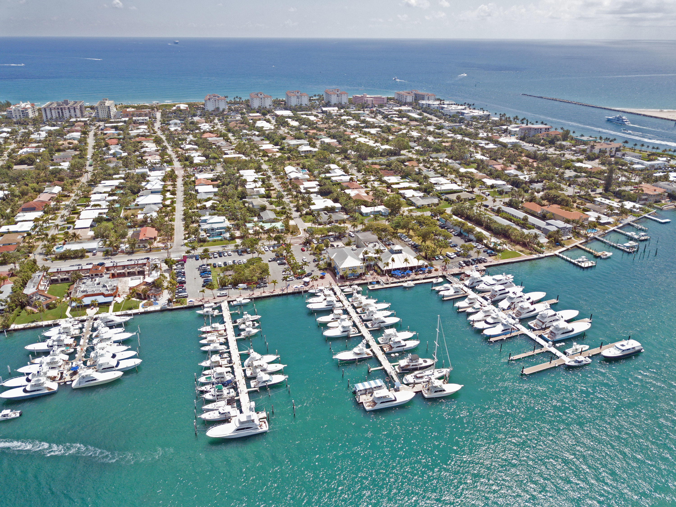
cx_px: 338
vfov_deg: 53.0
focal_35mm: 26
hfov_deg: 67.3
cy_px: 254
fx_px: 508
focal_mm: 4.73
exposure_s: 1/1100
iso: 100
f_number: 2.2
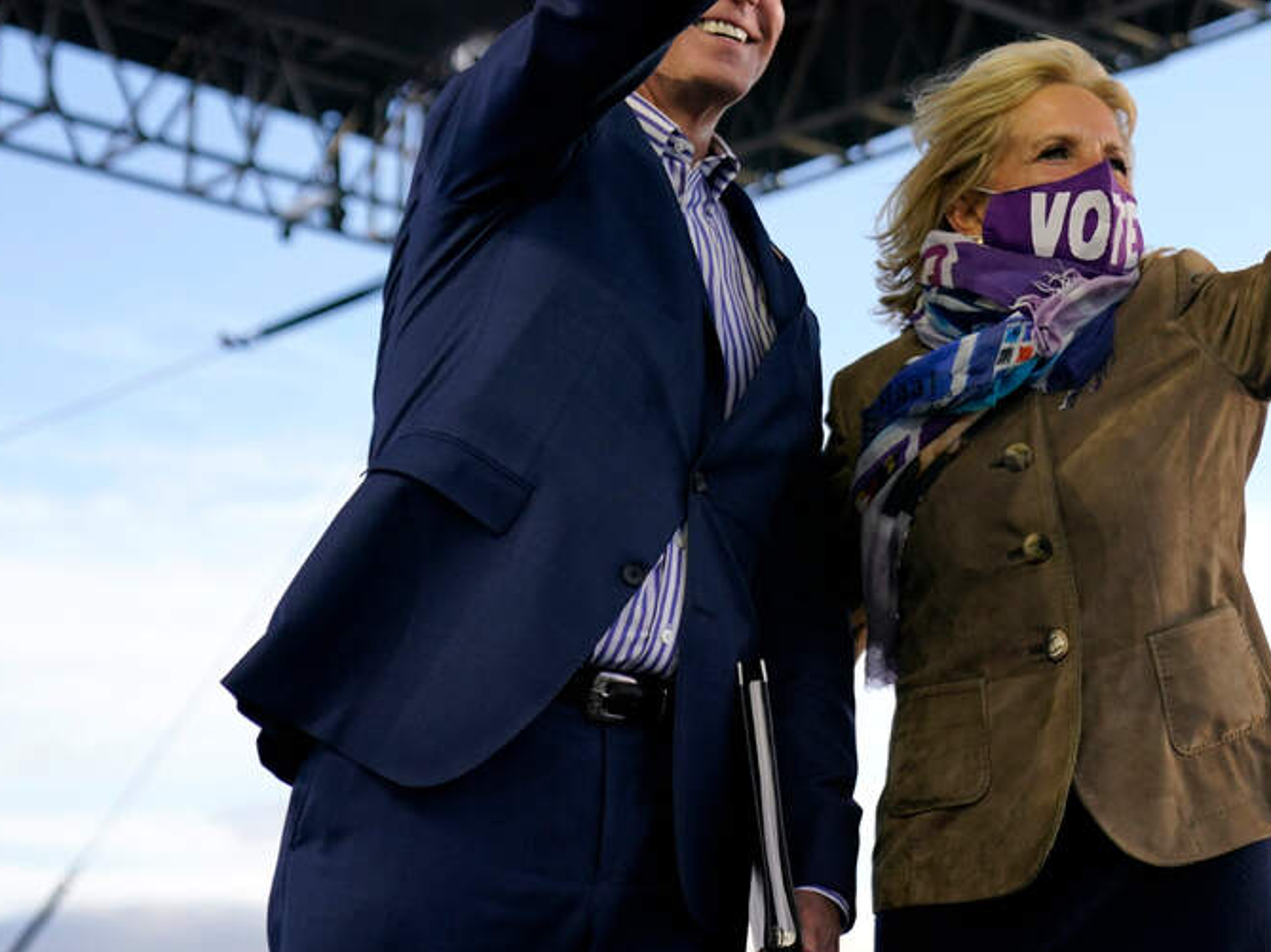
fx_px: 3229
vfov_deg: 16.7
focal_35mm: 88
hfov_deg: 22.2
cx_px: 870
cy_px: 228
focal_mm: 51
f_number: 2.8
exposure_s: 1/2500
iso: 500
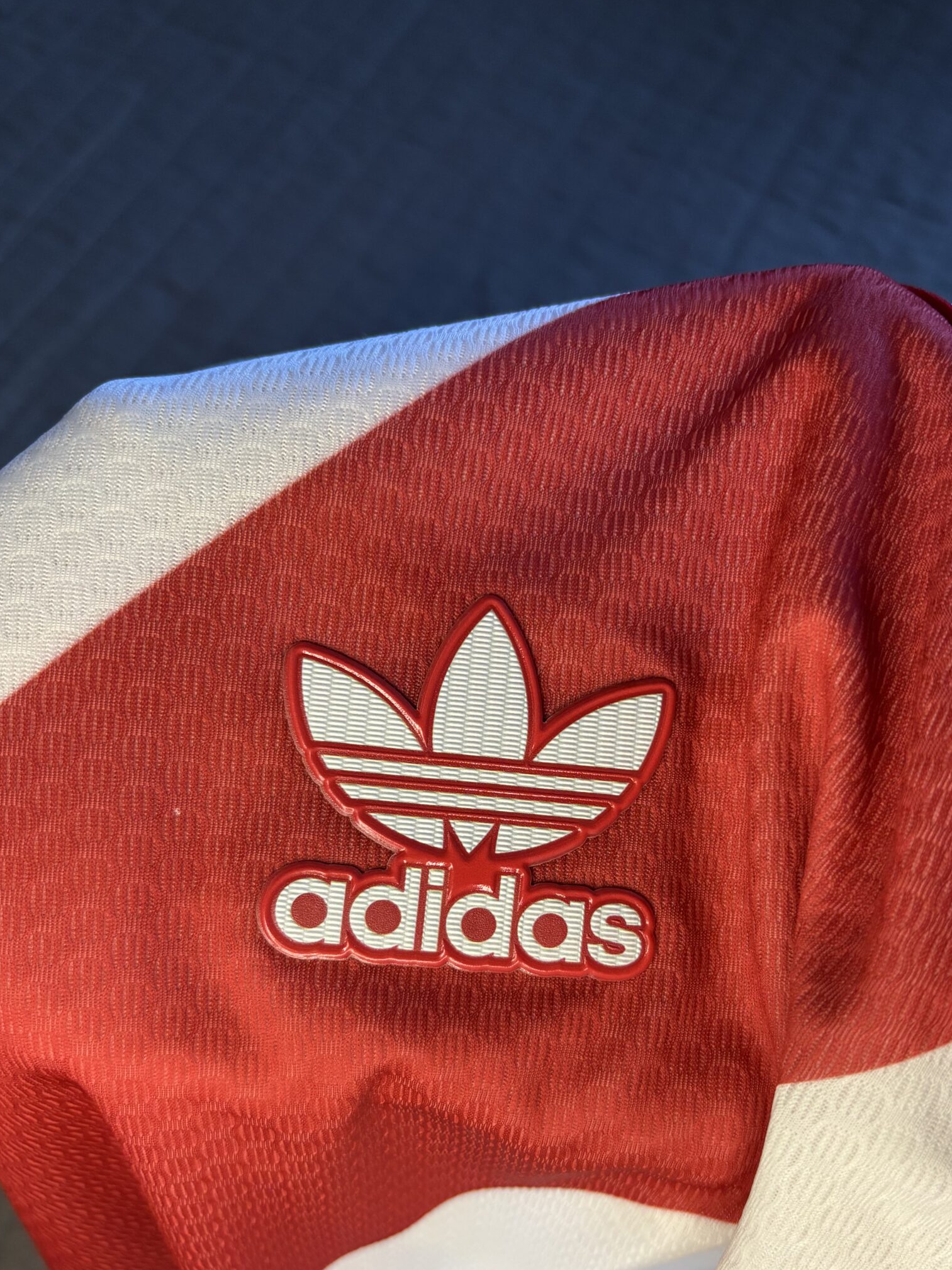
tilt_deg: -63.9
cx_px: 548
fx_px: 1210
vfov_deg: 55.1
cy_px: 742
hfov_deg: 42.8
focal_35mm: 33
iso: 200
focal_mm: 5.96
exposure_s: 1/60
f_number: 1.6
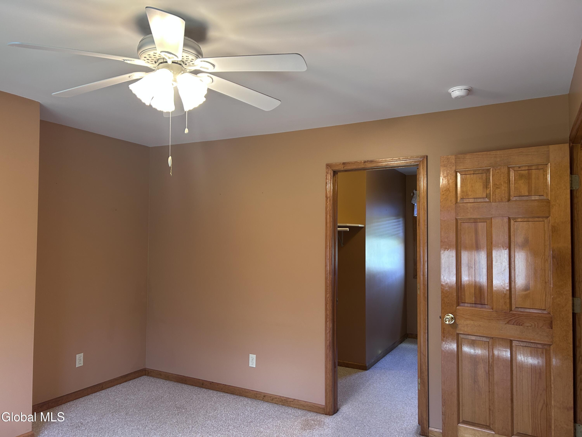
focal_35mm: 26
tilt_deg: +2.1
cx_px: 291
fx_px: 437
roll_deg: -0.1
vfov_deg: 53.1
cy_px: 218
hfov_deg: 67.3
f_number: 1.5
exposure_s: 1/60
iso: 100
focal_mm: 5.7
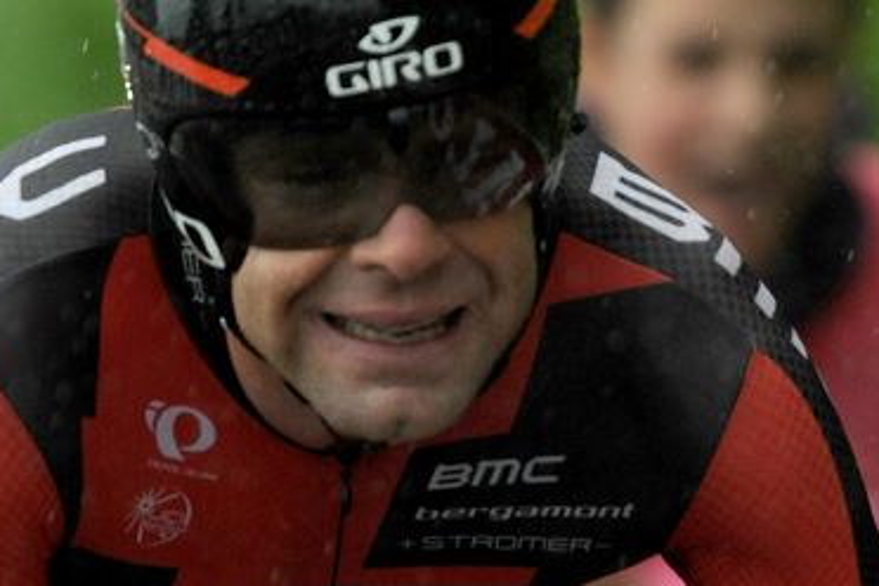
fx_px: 31471
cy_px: 567
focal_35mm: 1289
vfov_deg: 1.1
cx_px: 384
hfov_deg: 1.6
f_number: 5.6
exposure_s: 1/1000
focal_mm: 600
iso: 2000
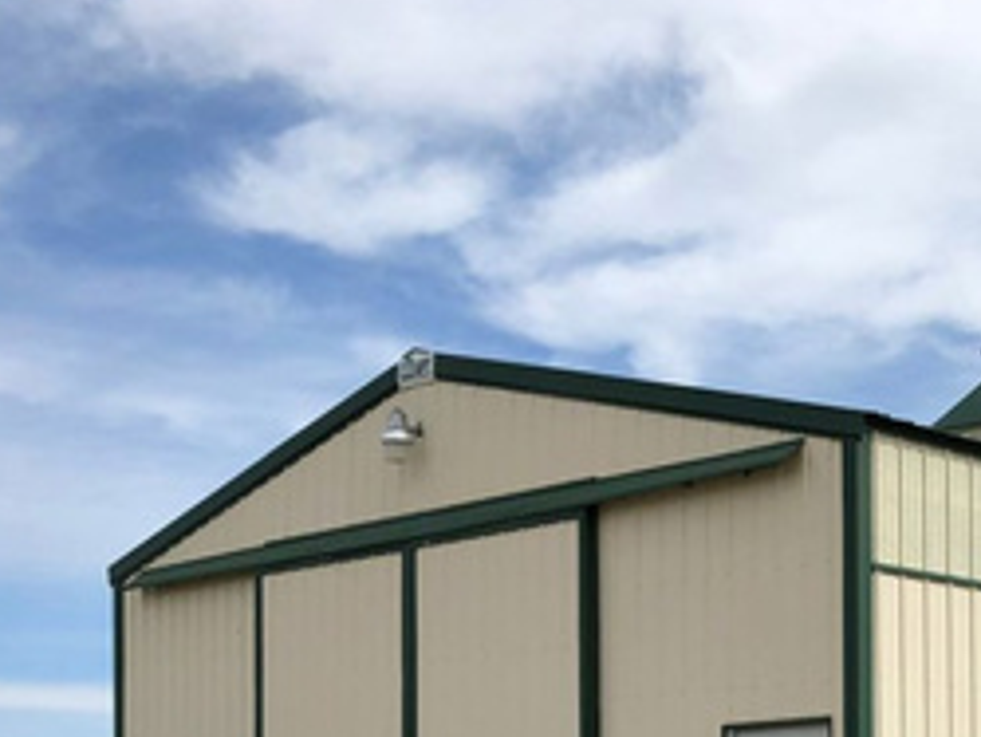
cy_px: 855
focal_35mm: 72
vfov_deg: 19.4
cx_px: 1052
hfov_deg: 25.3
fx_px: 2041
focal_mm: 4
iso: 20
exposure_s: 1/3003
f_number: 1.8
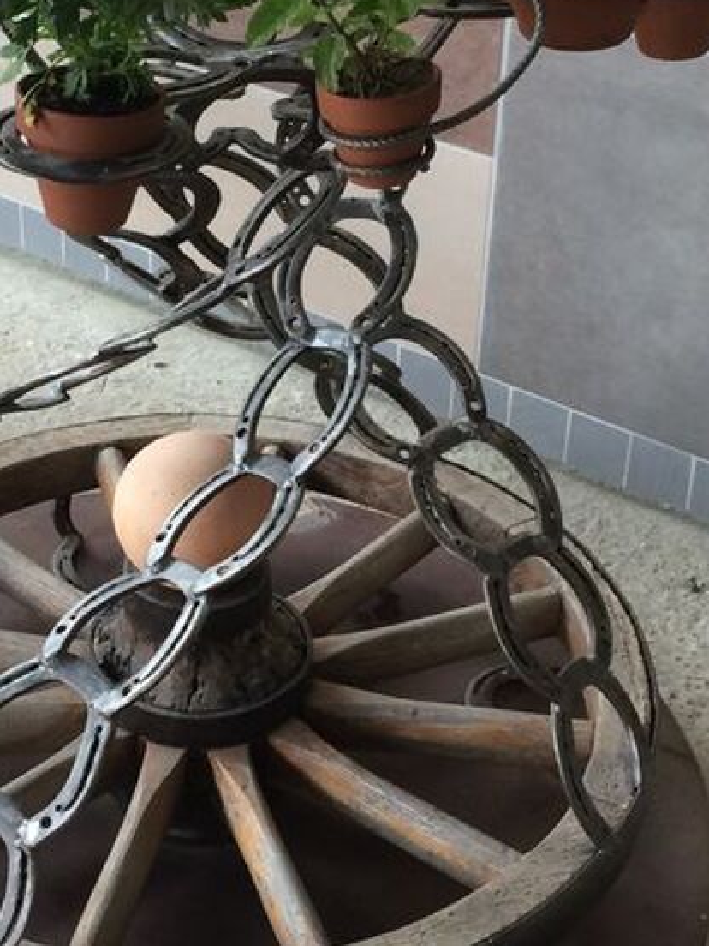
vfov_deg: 27.7
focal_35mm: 70
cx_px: 197
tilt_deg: -34.3
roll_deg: -0.5
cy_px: 390
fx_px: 1912
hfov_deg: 20.9
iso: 32
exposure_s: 1/33
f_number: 2.2
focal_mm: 4.15
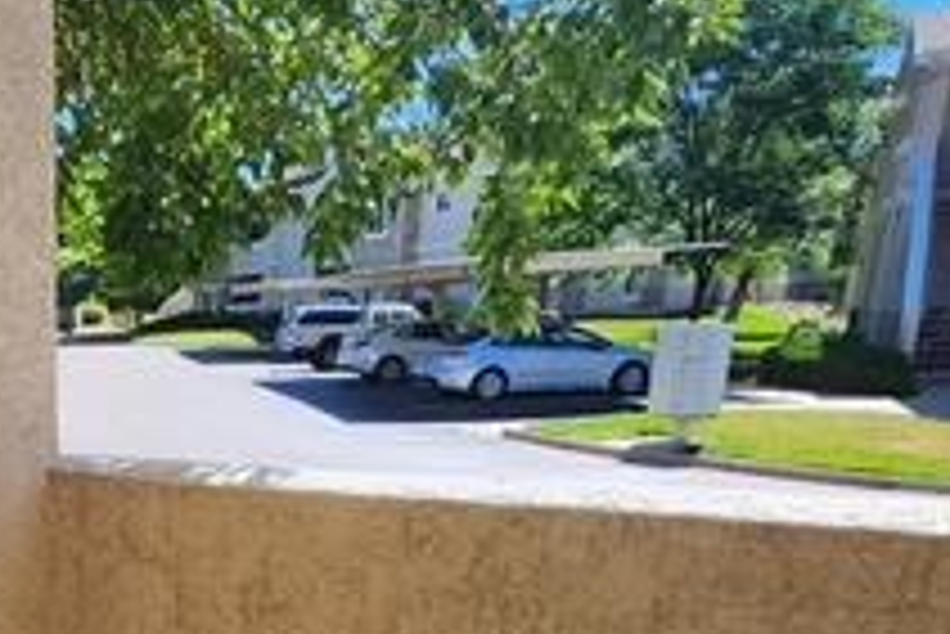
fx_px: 1083
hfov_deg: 40.4
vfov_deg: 28.9
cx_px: -36
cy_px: 735
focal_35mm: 41
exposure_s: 1/490
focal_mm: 1.74
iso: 32
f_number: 2.2
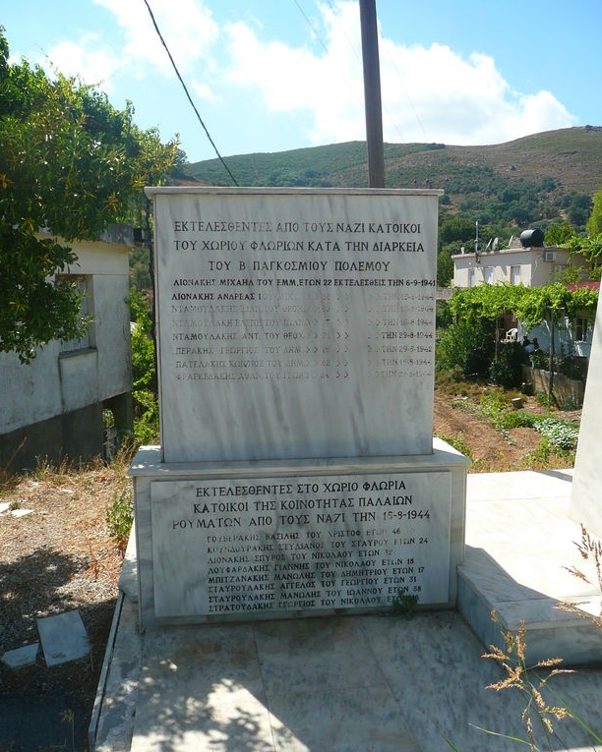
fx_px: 668
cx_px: 300
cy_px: 387
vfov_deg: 58.8
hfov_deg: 48.5
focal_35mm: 30
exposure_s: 1/800
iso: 100
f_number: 3.3
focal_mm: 4.6
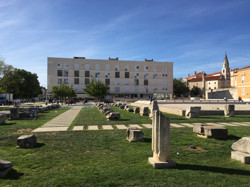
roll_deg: -0.3
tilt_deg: +1.6
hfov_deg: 61.7
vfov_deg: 48.2
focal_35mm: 29
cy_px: 94
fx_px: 209
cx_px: 125
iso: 32
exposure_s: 1/1980
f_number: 2.2
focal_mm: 4.15
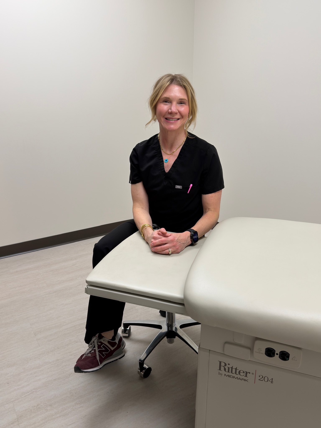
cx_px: 160
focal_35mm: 30
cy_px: 214
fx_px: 371
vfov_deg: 60.0
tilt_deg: -20.0
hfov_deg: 46.8
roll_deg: -0.6
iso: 50
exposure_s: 1/60
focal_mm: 6.76
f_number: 1.78
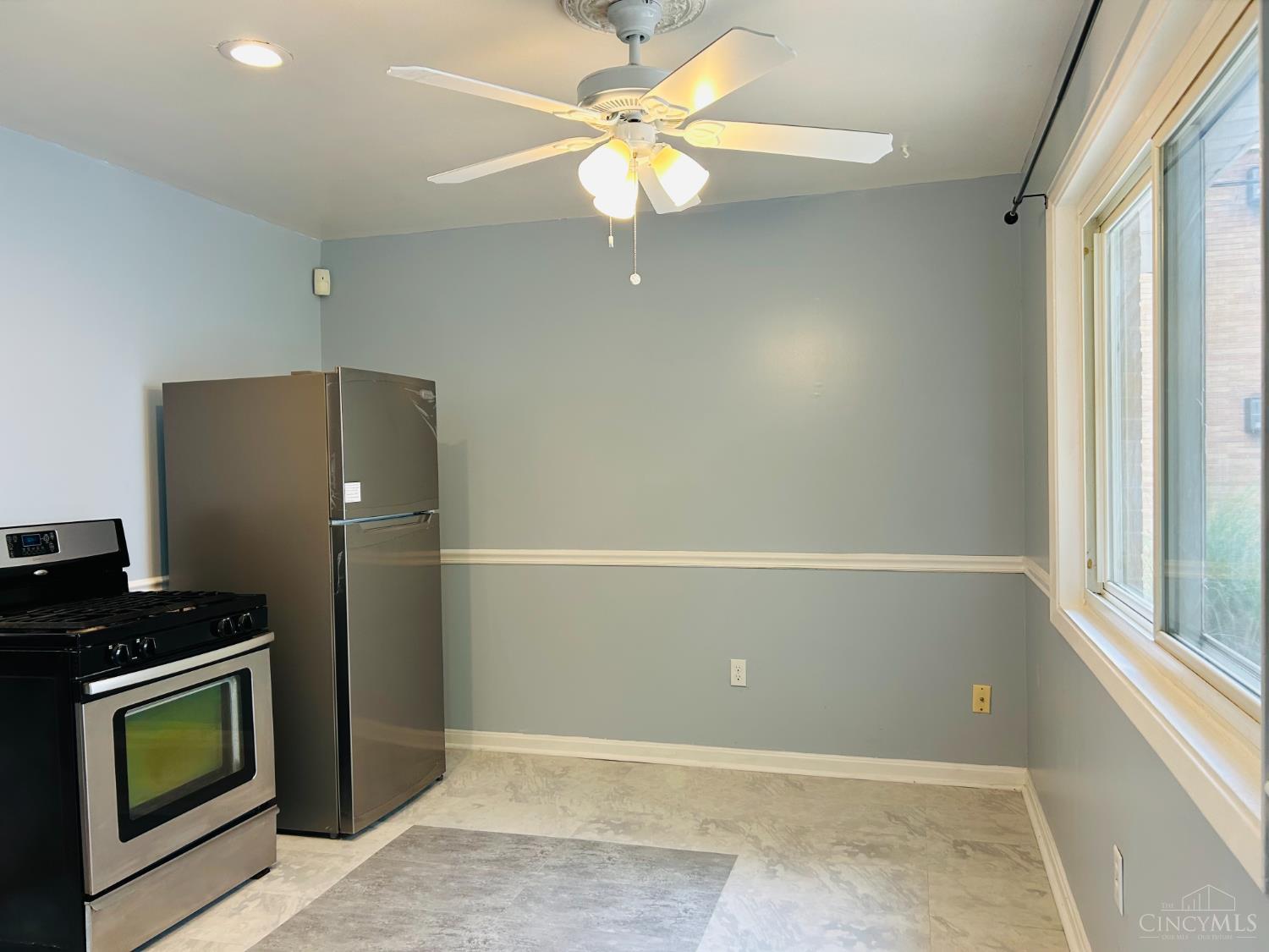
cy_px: 476
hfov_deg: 67.3
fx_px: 953
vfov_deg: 53.1
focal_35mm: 26
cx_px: 634
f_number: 1.5
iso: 100
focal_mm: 5.7
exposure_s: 1/120
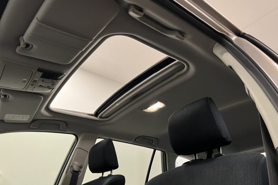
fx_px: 216
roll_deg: +0.8
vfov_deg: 46.2
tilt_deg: +26.6
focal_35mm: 28
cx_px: 137
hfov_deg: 65.5
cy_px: 106
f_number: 1.5
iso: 400
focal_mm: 5.7
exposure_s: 1/50
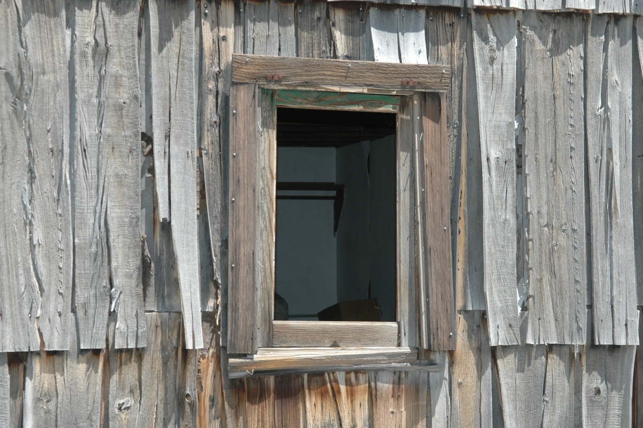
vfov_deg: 20.6
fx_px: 1178
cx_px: 322
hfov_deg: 30.5
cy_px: 214
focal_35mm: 66
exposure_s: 1/500
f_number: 5.6
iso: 200
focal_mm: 44
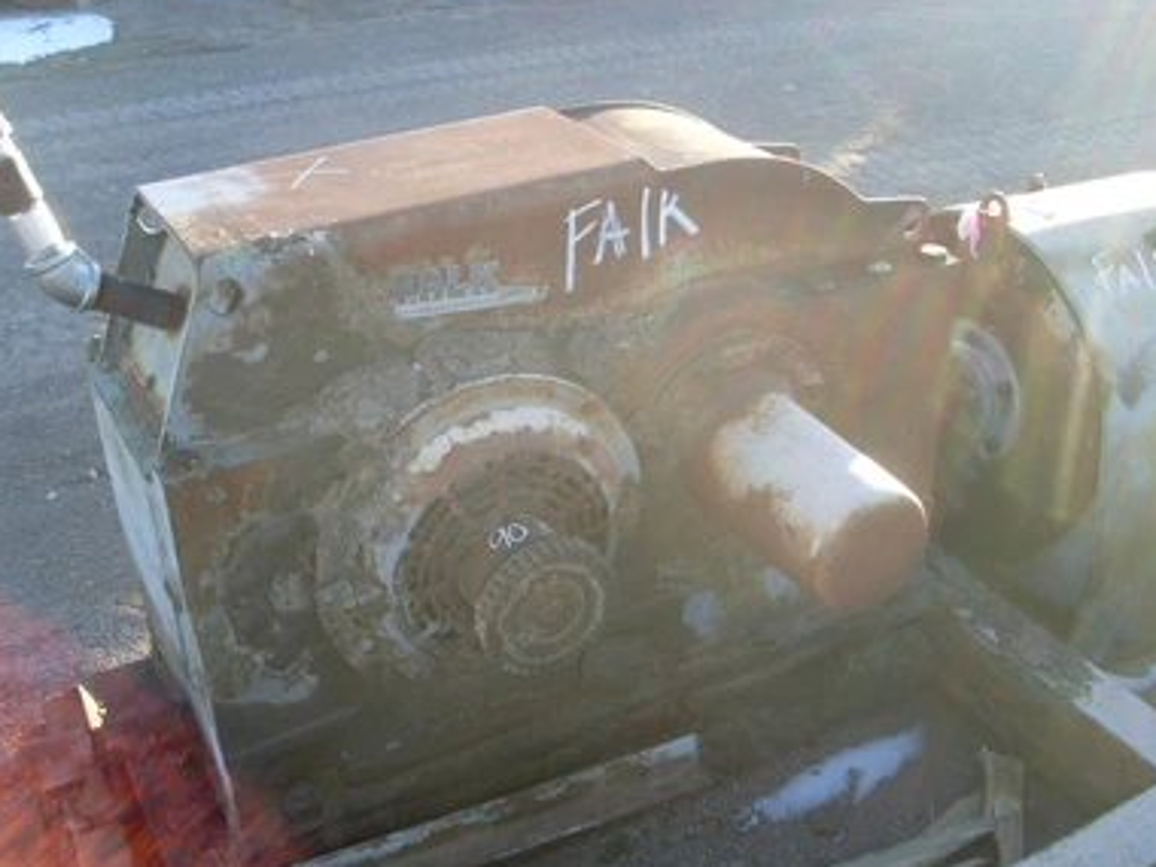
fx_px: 1336
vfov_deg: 36.0
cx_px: 581
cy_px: 429
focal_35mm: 40
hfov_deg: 46.8
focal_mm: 6.3
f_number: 3
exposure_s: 1/125
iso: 80
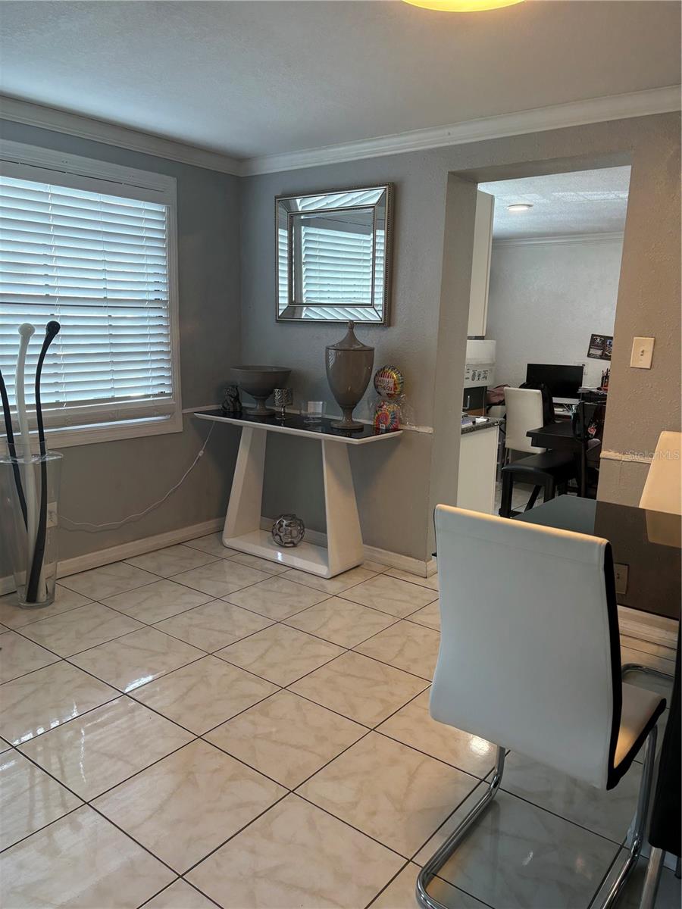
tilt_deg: -11.4
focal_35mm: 26
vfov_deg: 67.3
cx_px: 341
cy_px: 454
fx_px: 683
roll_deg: -1.4
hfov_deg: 53.1
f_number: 1.6
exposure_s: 1/60
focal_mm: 5.96
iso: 80
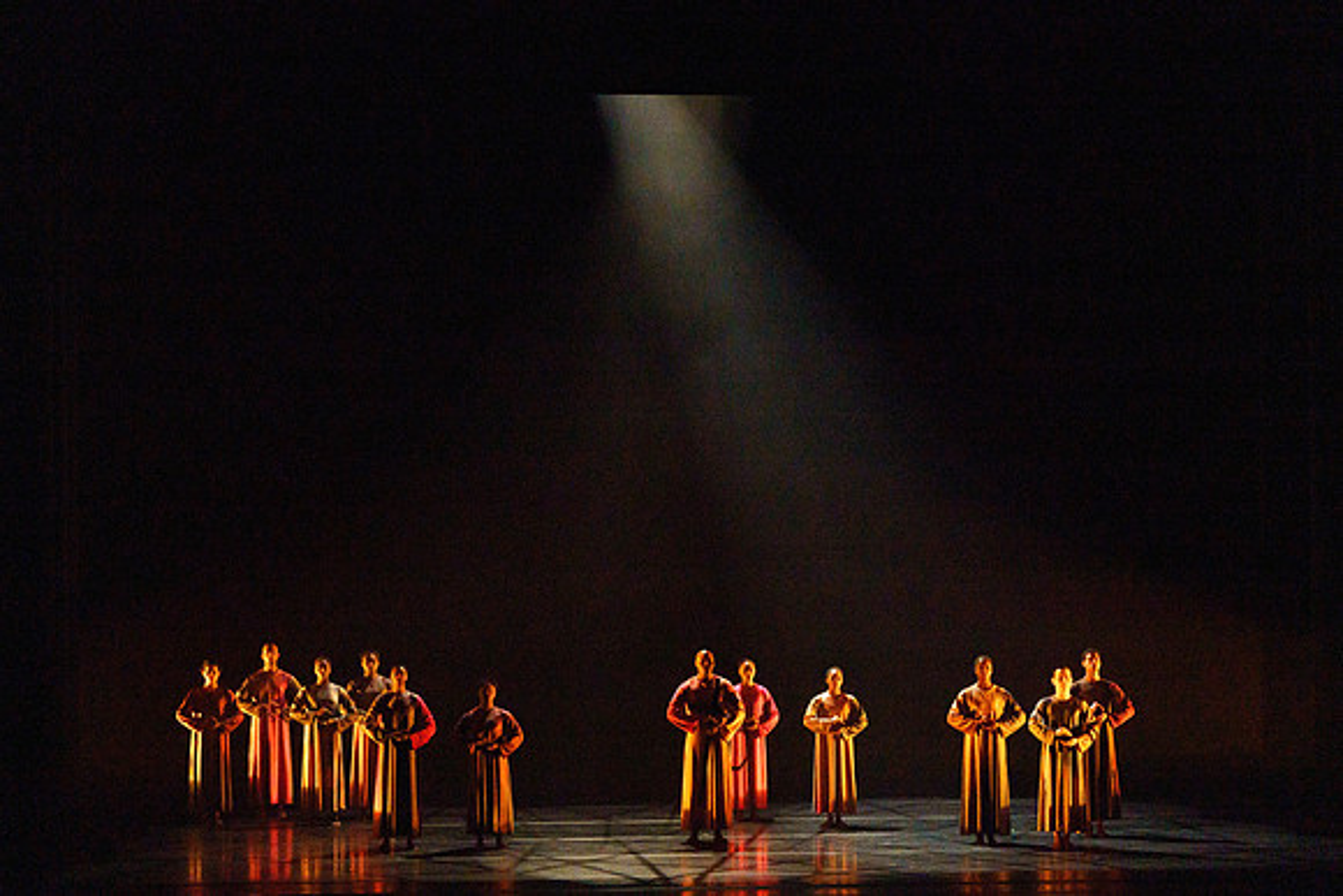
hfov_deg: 20.4
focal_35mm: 100
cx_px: 672
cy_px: 448
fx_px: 3731
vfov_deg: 13.7
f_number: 5.6
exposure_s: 1/250
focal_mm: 100
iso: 5000
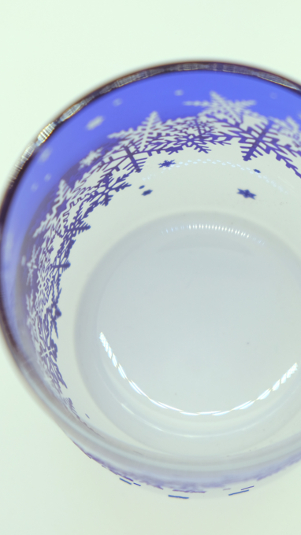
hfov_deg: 9.2
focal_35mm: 131
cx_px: 203
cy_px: 268
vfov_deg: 16.4
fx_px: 1861
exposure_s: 1/60
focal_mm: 55
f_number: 4
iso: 250
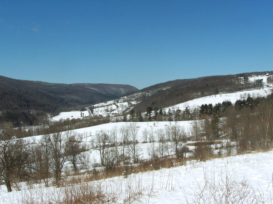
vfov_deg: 28.6
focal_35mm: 51
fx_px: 402
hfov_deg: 37.5
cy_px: 102
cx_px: 136
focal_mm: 8.5
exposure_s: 1/1000
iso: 80
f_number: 5.6
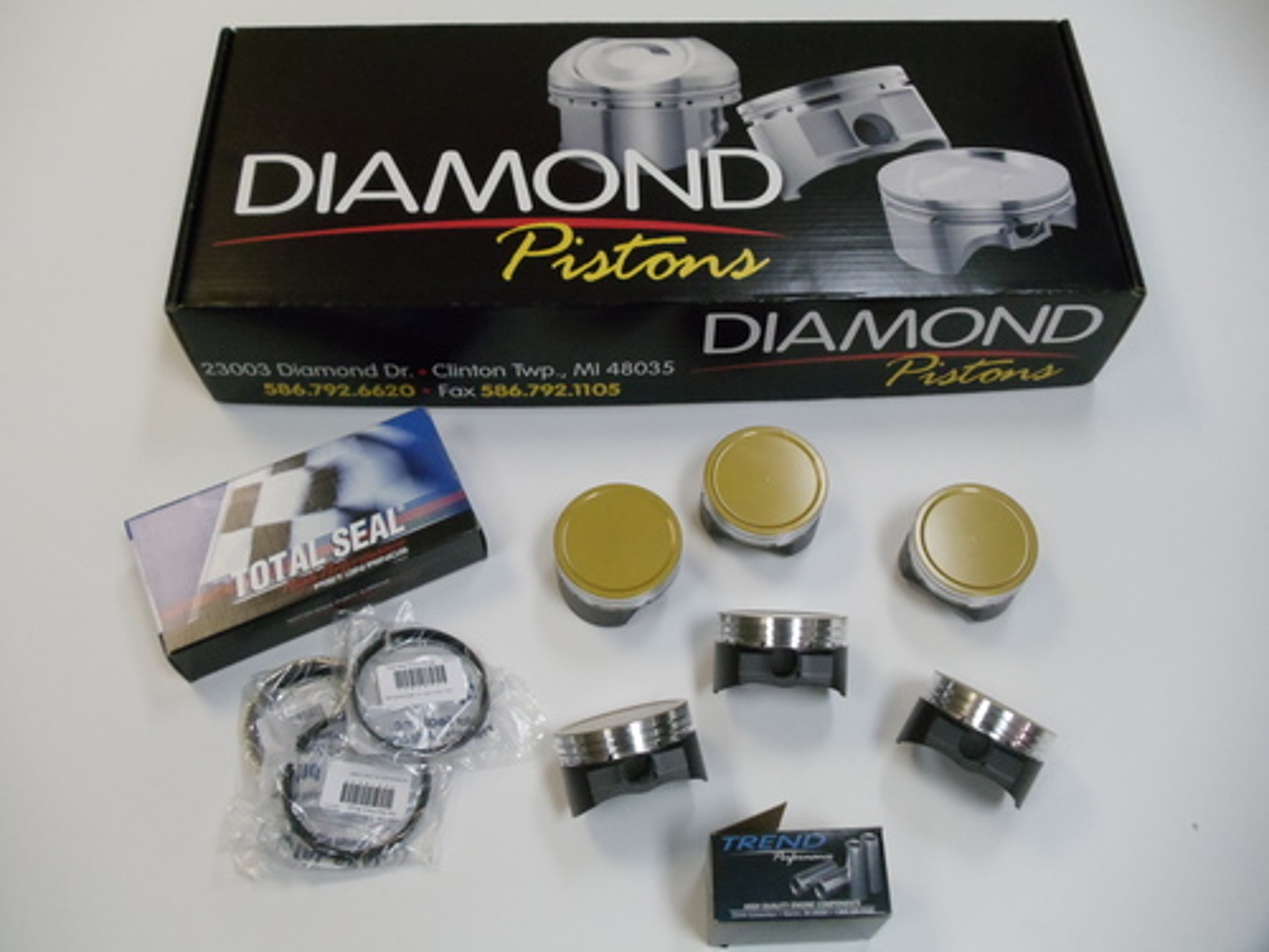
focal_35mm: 44
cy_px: 476
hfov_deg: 42.9
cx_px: 634
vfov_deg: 32.9
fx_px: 1613
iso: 800
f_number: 3.5
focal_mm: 6
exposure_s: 1/40
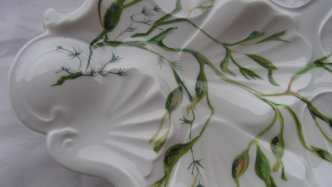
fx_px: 352
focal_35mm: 40
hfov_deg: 50.5
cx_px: 169
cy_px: 124
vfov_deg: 29.5
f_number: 3.2
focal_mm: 6
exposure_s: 1/125
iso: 64
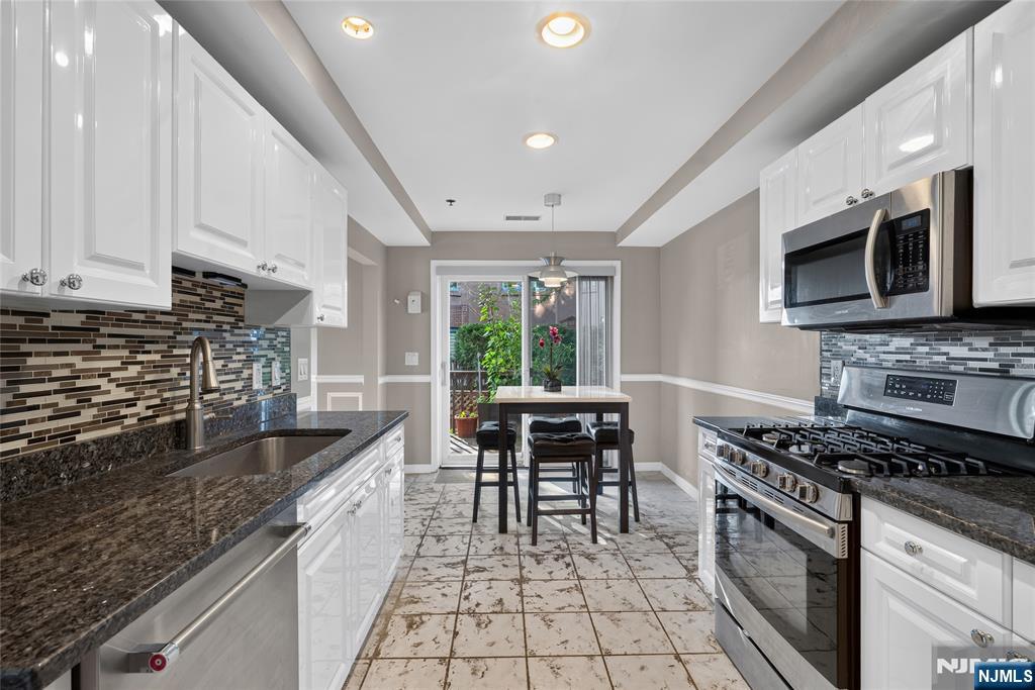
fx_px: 460
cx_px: 518
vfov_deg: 73.8
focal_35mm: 16
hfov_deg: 96.7
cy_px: 345
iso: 250
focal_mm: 16
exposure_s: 1/1.67
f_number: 9
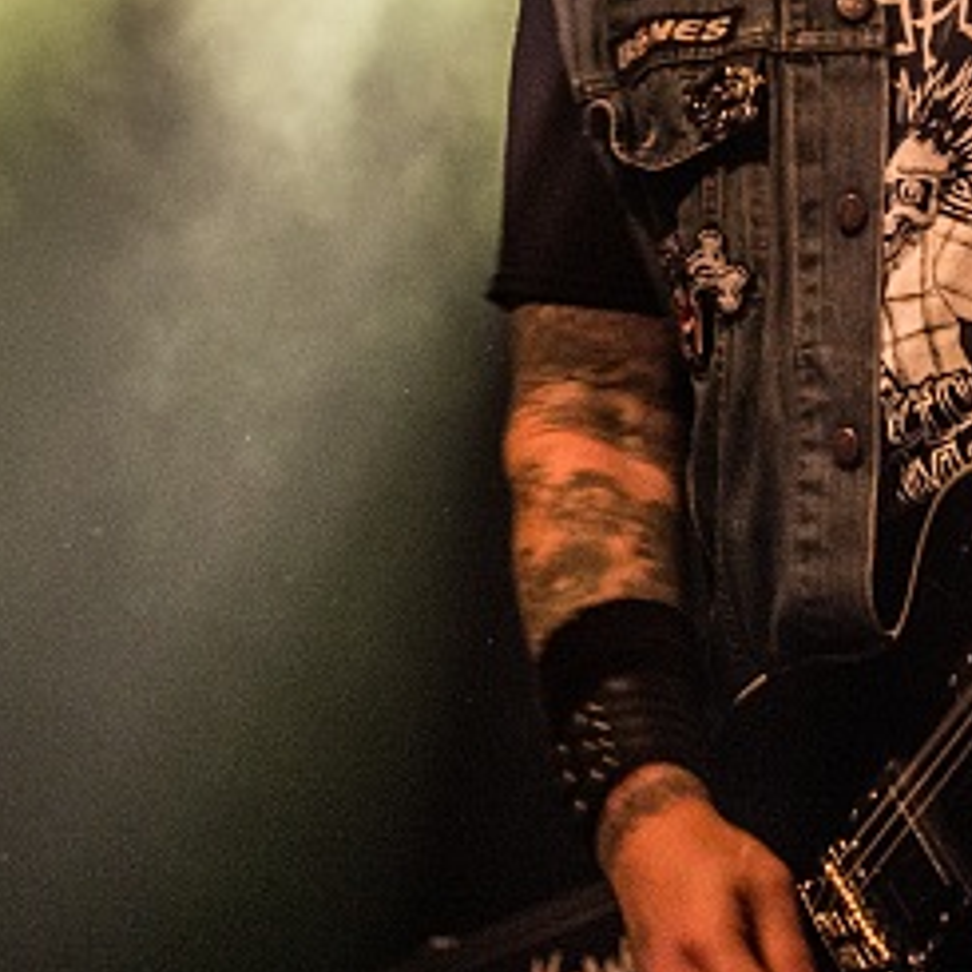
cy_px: 244
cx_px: 1012
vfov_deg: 16.5
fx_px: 3336
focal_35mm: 105
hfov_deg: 16.2
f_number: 2.8
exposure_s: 1/50
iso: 2000
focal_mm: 42
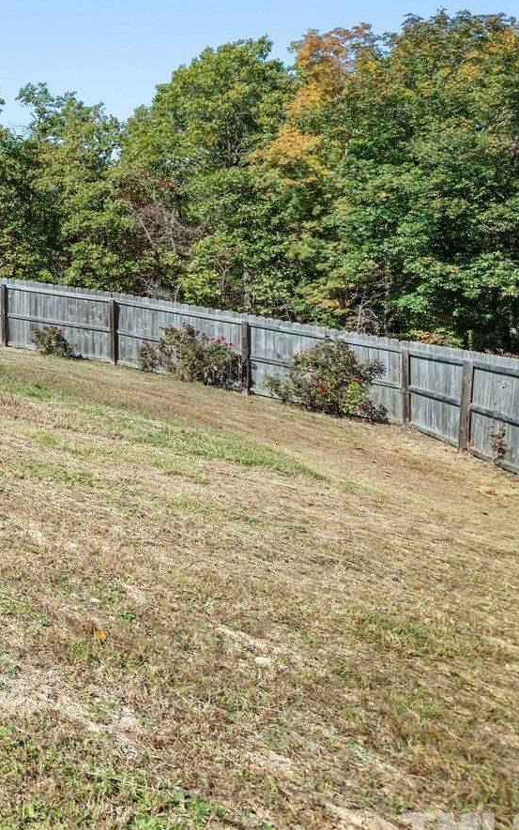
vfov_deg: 55.6
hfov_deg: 22.6
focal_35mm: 33
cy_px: 218
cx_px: -405
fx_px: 747
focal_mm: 14
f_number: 7.1
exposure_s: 1/200
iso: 640
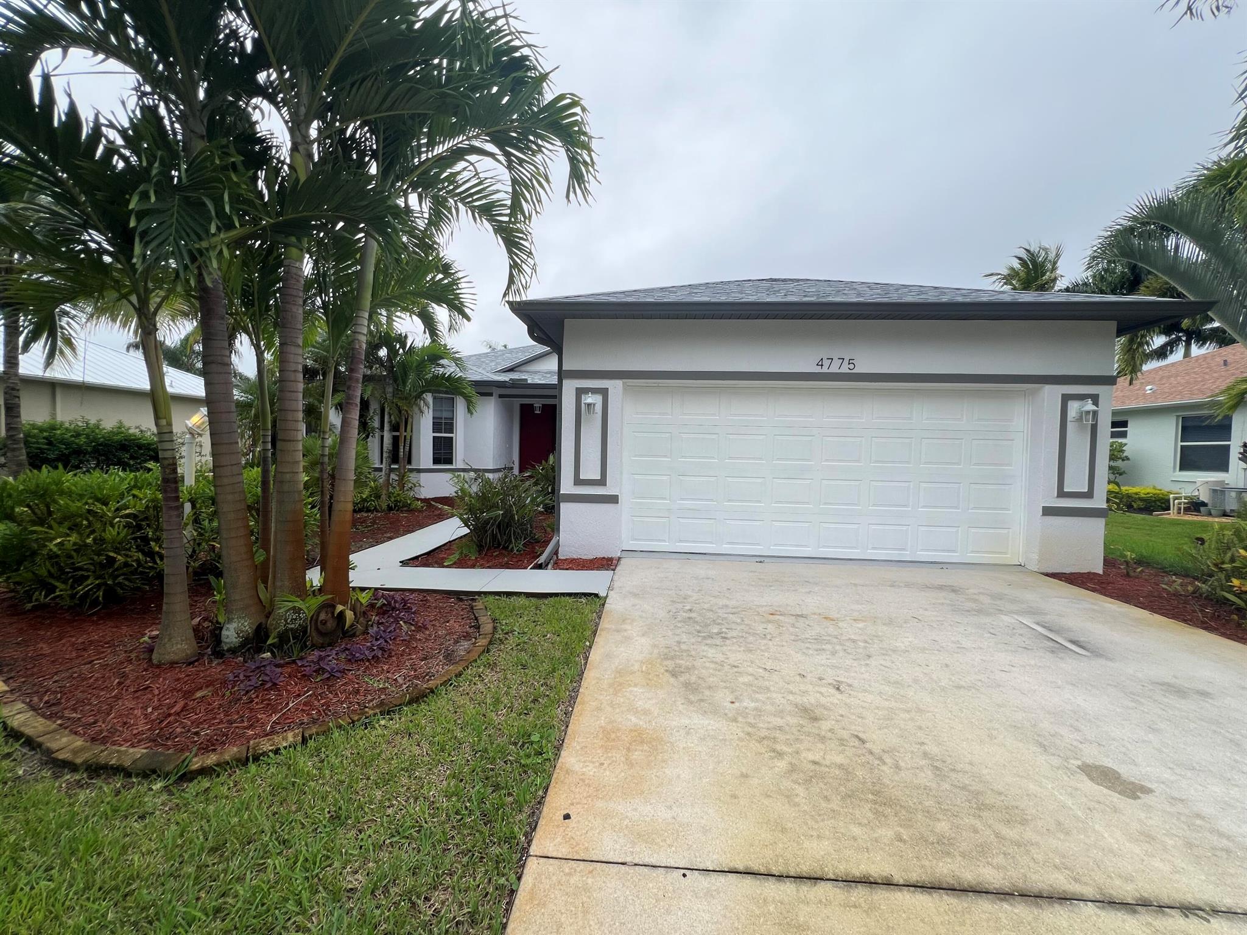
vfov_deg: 89.9
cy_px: 468
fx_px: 468
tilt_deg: -2.8
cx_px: 624
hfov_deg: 106.2
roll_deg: -1.2
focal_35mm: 13
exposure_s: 1/637
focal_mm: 1.57
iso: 32
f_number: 1.8
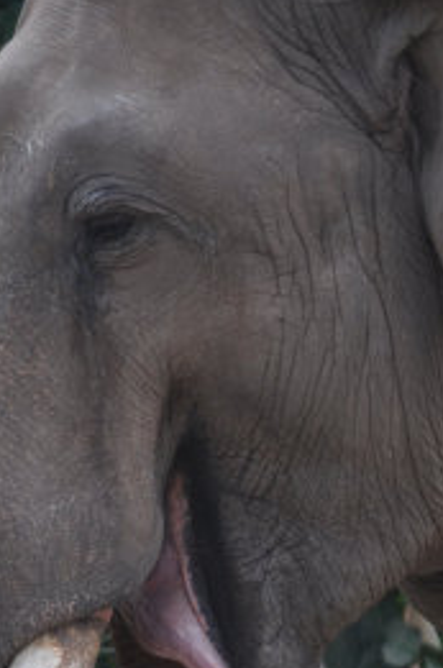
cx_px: 184
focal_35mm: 704
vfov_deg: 2.9
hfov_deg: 1.9
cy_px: 504
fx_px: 13046
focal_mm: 200
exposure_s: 1/500
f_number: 5.6
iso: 320
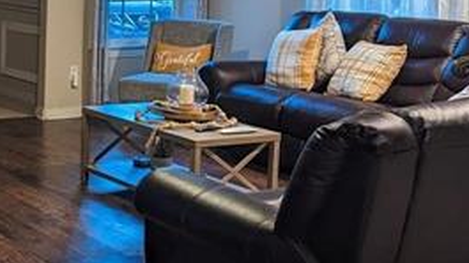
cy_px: 39
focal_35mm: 76
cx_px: -32
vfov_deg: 15.7
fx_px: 945
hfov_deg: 26.0
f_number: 1.85
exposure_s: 1/24
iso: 346
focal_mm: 6.81
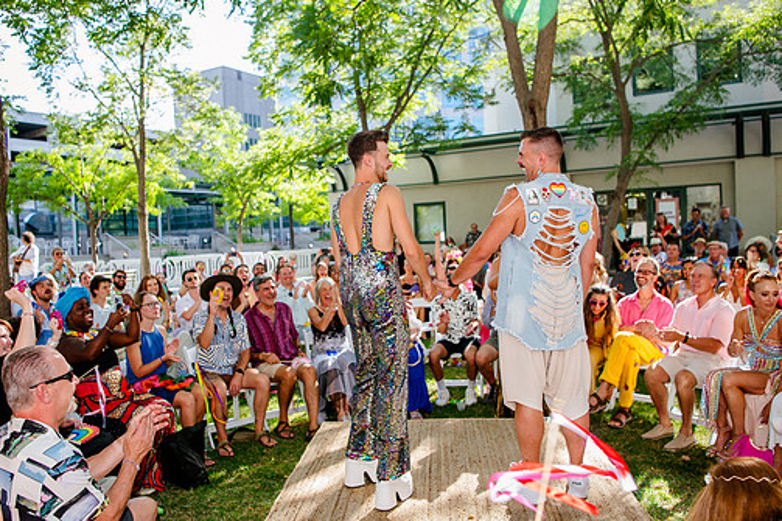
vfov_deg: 44.9
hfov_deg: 63.6
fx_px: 630
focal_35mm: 29
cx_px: 372
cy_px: 273
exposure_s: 1/250
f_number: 2.8
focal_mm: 24
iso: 200
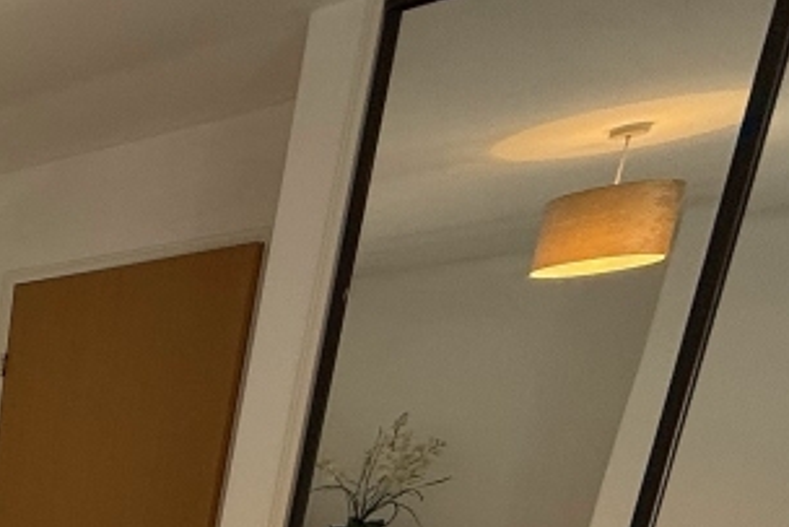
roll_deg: -0.1
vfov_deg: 22.3
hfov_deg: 25.7
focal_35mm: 49
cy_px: 805
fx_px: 1074
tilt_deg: -15.5
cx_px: -480
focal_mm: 2.22
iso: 100
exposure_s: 1/99
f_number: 2.2
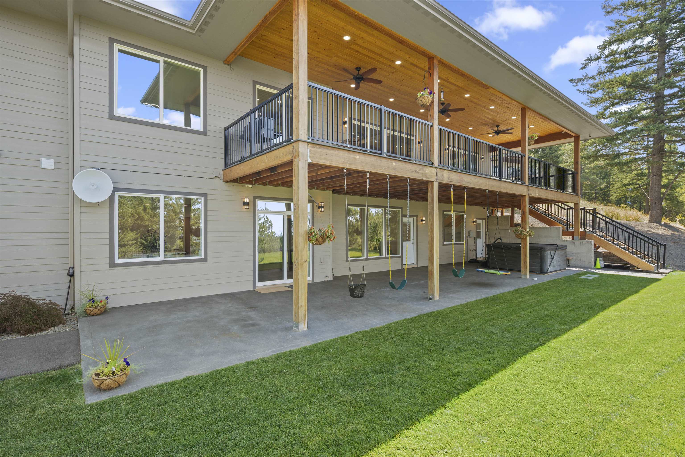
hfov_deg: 91.6
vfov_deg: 68.9
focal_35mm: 18
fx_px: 333
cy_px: 228
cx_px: 342
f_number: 8
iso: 100
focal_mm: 17.5
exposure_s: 1/5
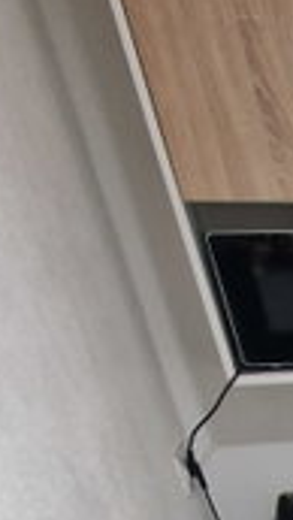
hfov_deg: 12.0
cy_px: 934
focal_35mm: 66
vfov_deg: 21.3
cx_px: 813
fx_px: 910
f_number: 2.2
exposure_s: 1/33
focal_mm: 2.2
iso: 400
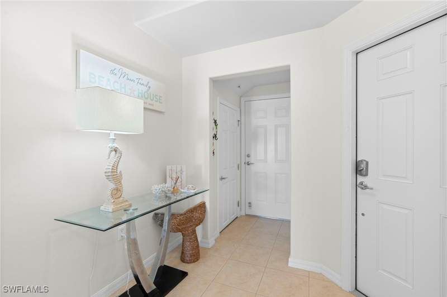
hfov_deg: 96.8
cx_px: 224
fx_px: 198
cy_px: 148
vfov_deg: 73.6
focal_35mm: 16
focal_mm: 16
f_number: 9
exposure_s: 1
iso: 200
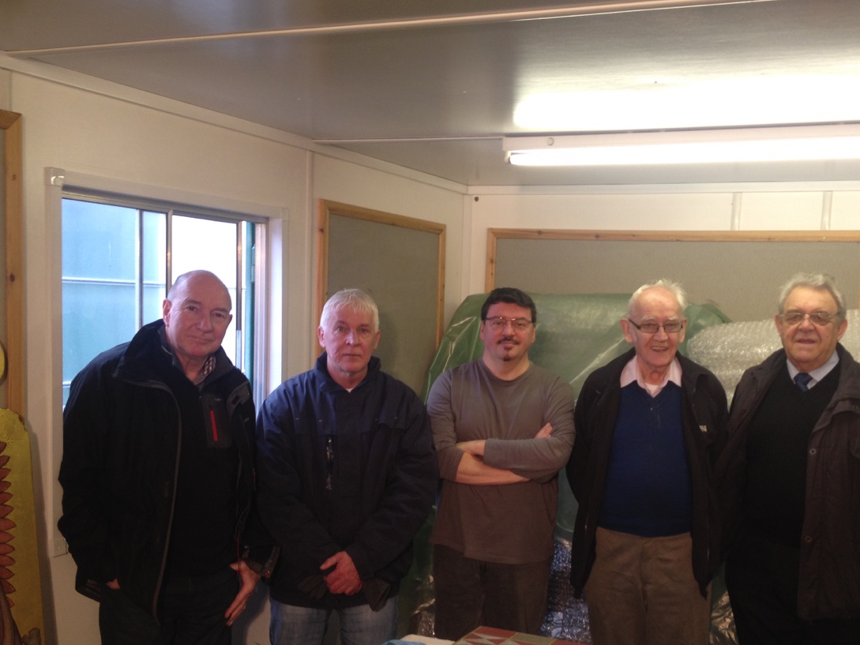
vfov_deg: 32.1
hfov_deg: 41.8
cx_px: 525
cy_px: 397
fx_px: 1118
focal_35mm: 45
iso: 50
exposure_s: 1/24
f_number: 2.4
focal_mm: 4.28
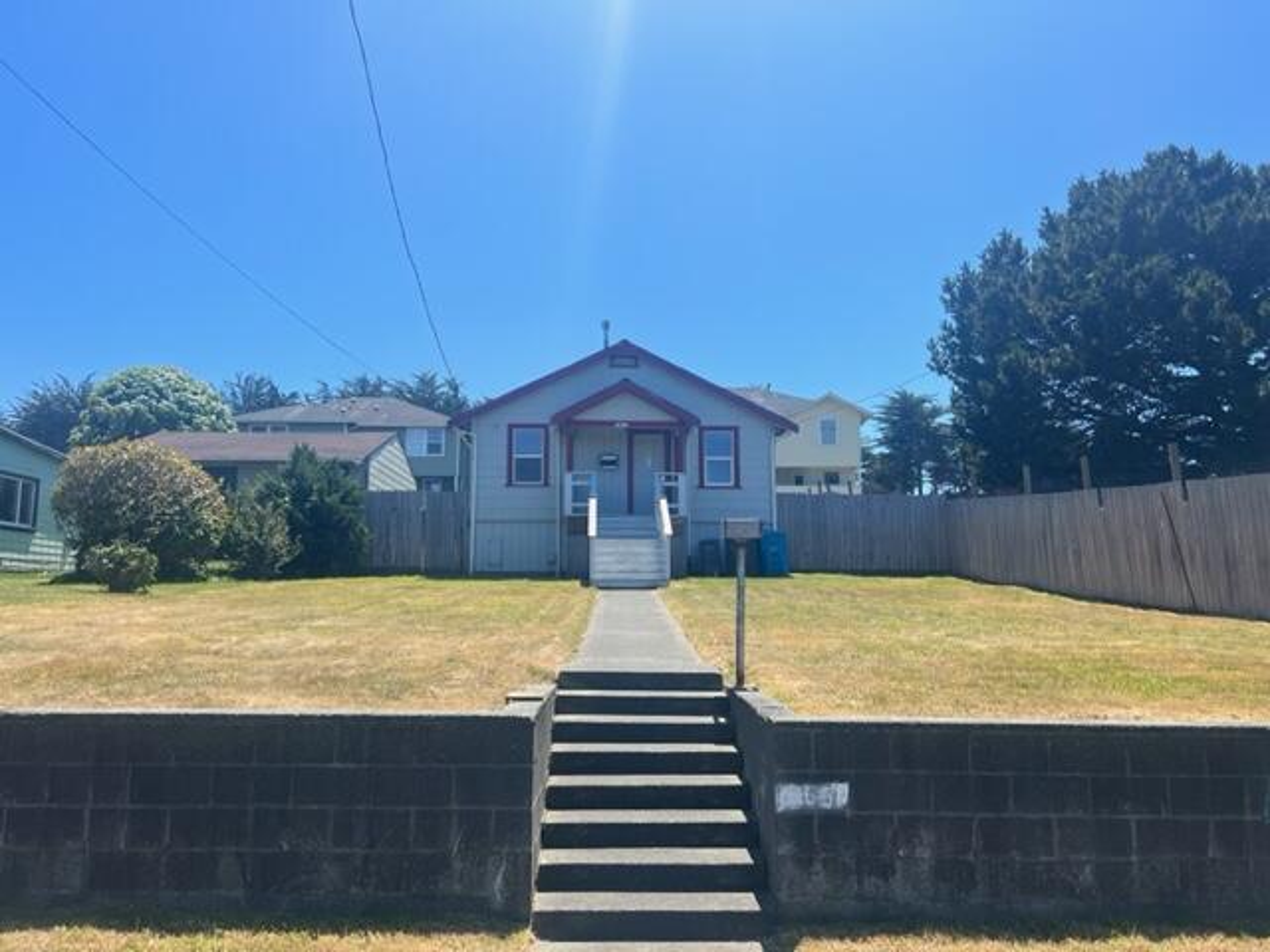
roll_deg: +0.0
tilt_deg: +8.0
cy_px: 476
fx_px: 954
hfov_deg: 67.3
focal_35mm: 26
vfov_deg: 53.1
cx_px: 635
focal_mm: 5.7
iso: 50
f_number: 1.5
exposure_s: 1/3460
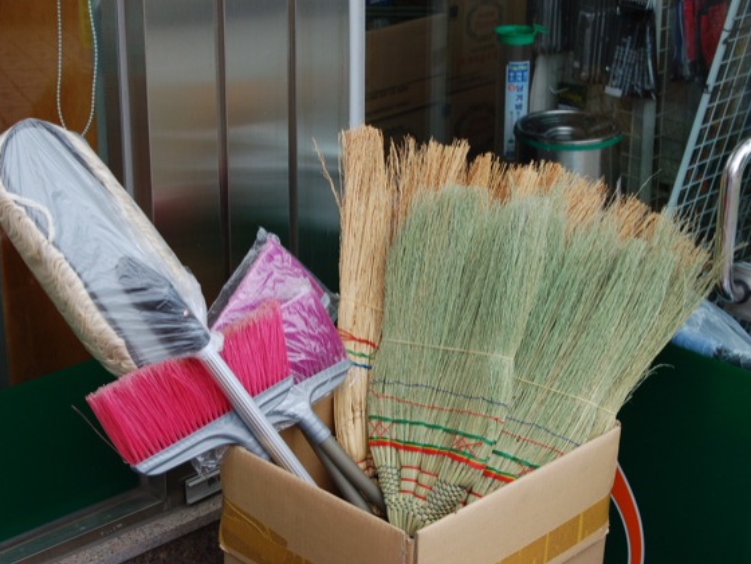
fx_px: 1714
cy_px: 283
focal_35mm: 79
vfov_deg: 18.7
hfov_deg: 24.7
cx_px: 350
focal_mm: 48
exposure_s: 1/250
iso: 400
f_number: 8
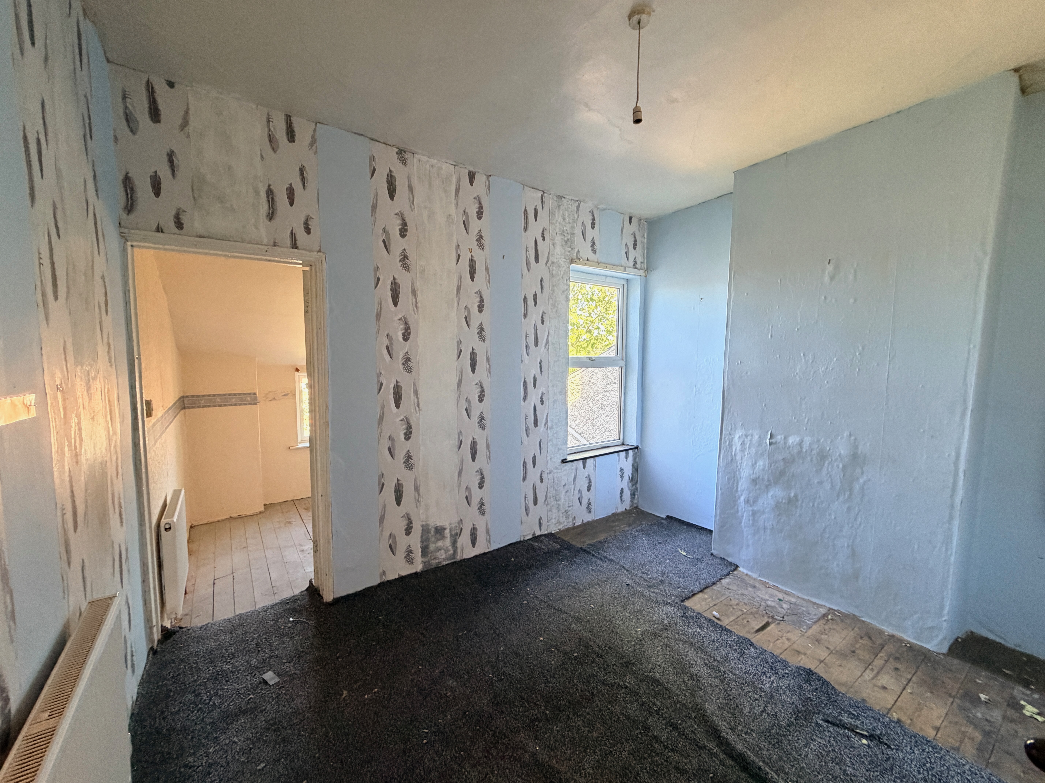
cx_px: 522
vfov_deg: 85.7
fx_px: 423
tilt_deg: -4.9
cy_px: 392
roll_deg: +0.3
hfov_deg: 102.1
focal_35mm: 14
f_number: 2.2
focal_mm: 2.22
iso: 320
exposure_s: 1/71
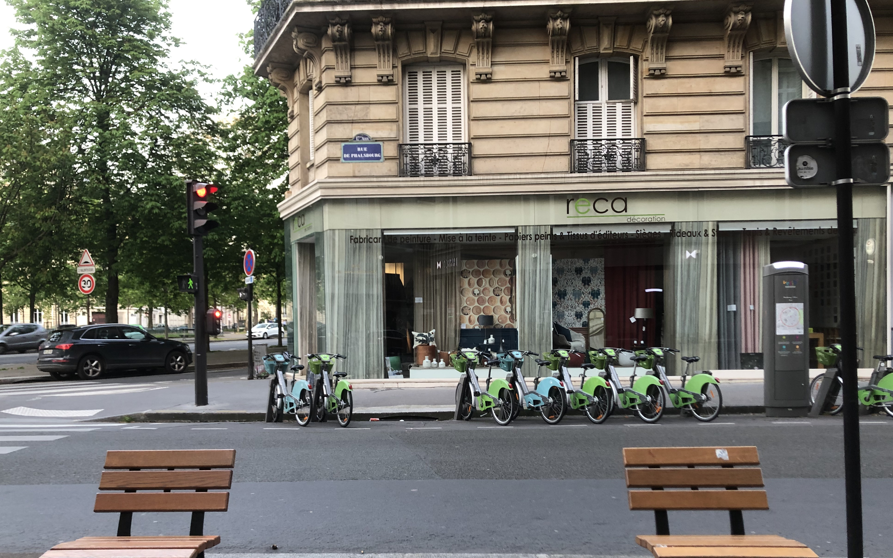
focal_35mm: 31
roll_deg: +1.0
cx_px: 433
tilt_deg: -2.4
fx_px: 754
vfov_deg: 40.3
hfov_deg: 61.2
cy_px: 346
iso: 40
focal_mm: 4
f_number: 1.8
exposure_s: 1/20
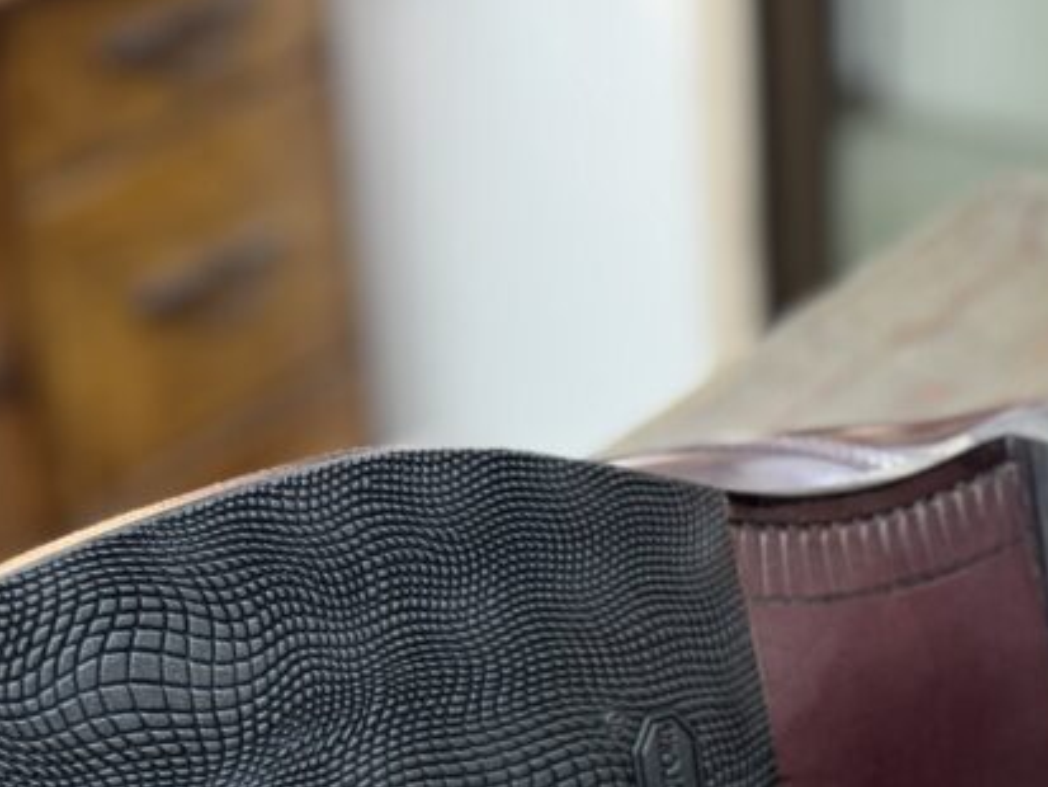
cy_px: 952
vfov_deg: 12.2
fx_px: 3604
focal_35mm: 119
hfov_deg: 16.3
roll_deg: +0.2
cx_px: 995
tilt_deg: -33.0
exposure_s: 1/40
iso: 200
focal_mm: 6.76
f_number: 1.78
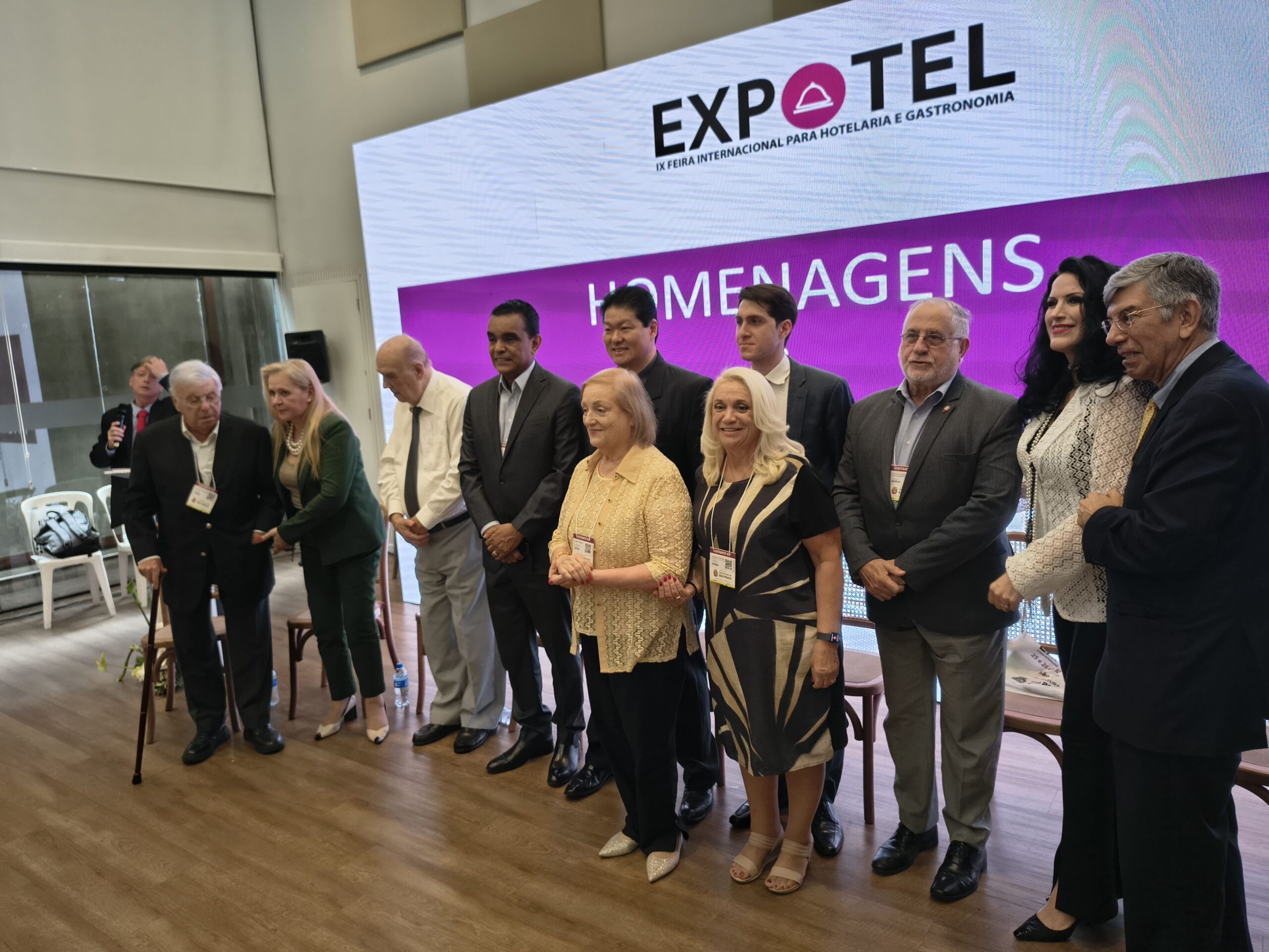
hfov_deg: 71.6
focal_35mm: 24
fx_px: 880
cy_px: 476
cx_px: 634
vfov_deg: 56.8
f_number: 1.8
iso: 317
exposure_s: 1/103
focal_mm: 5.56
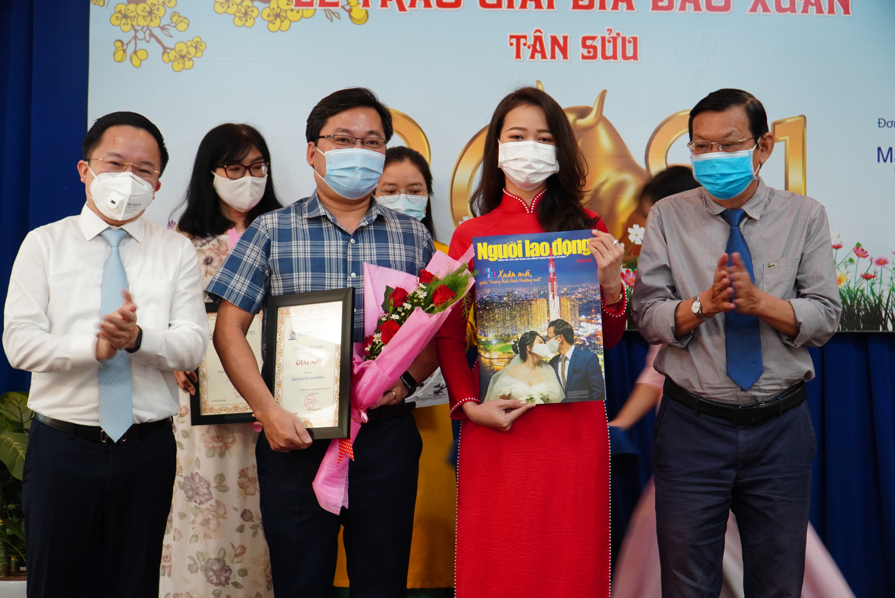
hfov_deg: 32.6
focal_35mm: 62
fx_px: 1530
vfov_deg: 22.1
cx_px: 448
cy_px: 299
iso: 1000
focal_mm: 41
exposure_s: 1/50
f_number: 4.5
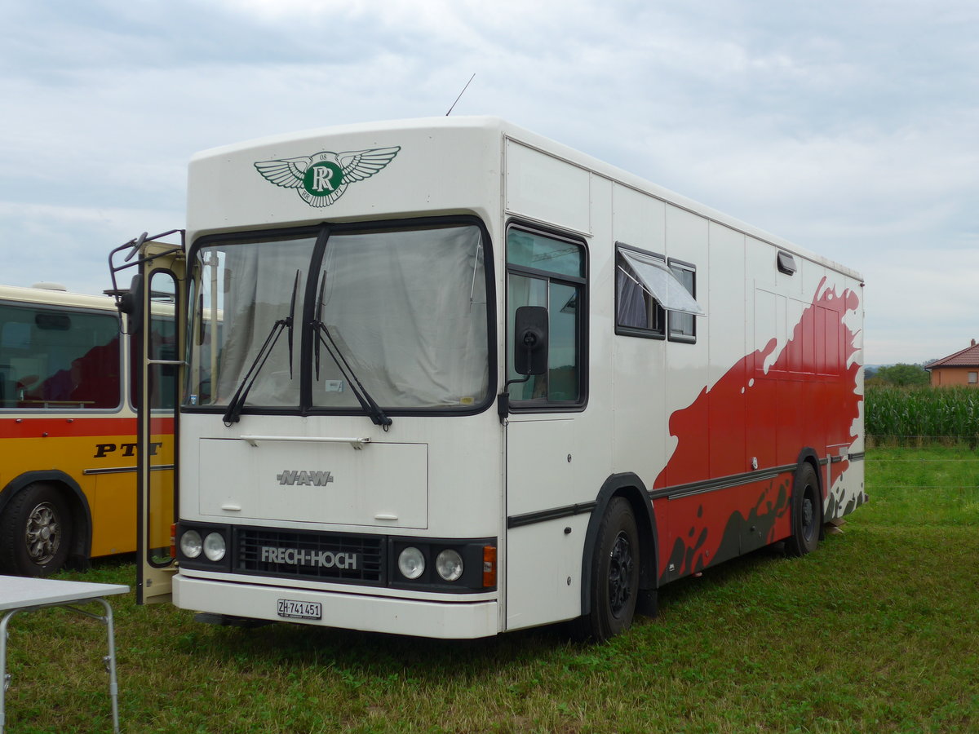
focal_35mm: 44
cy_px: 367
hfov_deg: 42.9
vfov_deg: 32.9
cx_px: 490
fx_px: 1244
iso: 80
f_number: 2.8
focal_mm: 9
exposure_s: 1/640
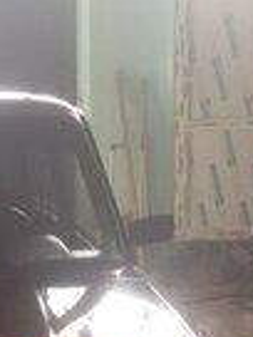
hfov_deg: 12.5
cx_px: -119
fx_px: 1101
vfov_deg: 16.2
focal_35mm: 113
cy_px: 471
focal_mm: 2.93
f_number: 2.4
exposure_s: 1/33
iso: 50
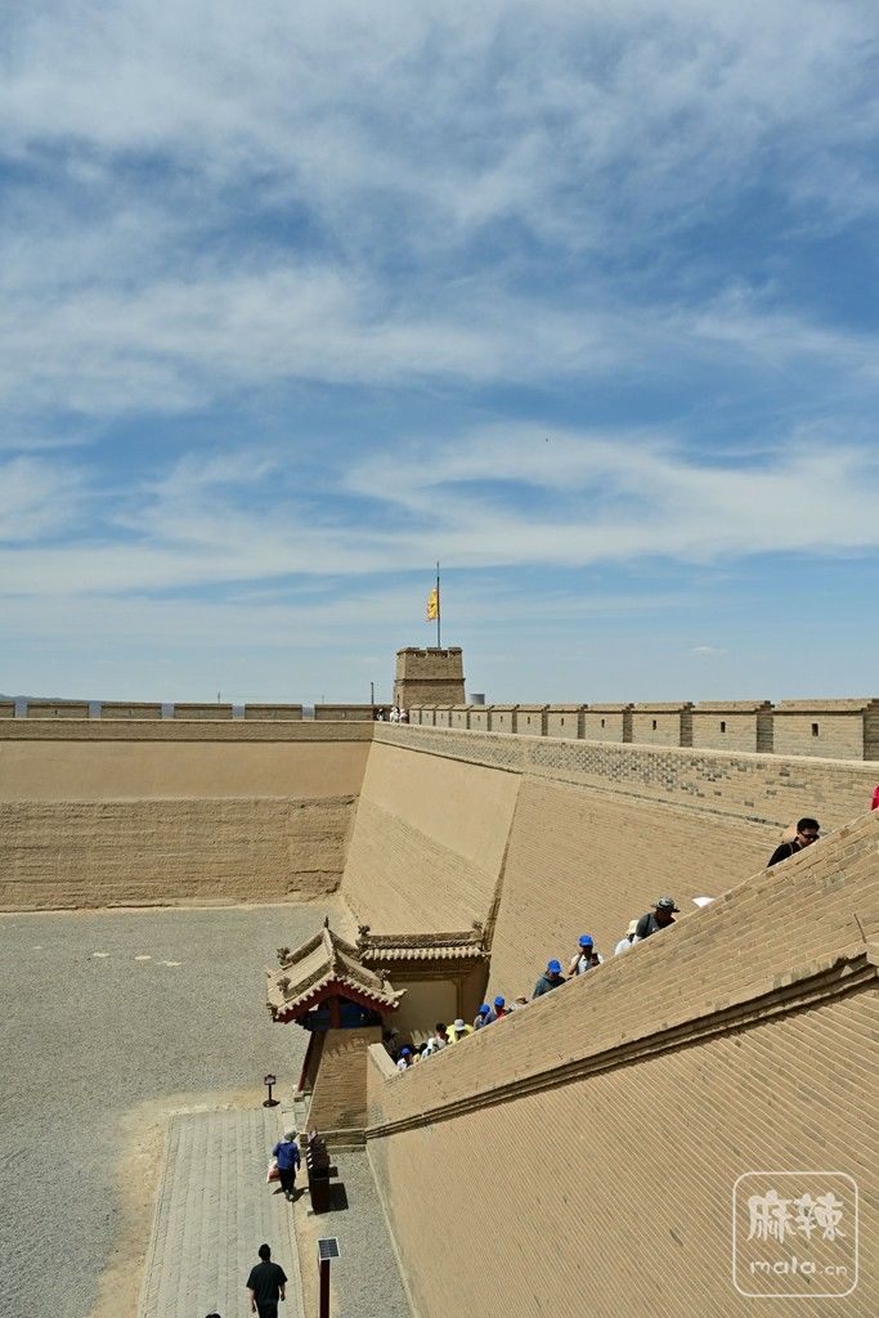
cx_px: 440
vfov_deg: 61.9
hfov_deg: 43.6
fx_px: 1098
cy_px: 659
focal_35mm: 30
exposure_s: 1/1000
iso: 100
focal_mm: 30
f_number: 9
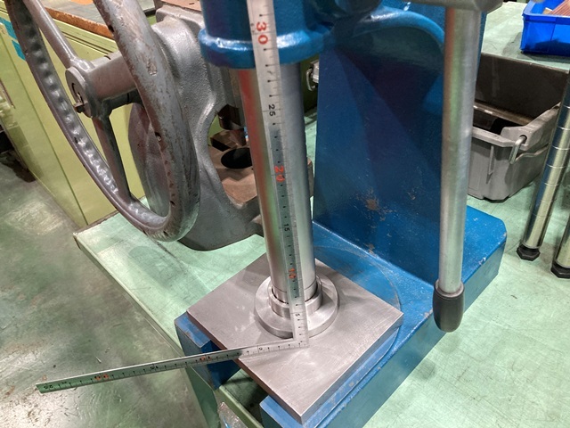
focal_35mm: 28
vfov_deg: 49.7
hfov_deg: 63.4
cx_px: 285
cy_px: 214
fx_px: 461
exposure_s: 1/60
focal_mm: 3.99
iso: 320
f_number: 1.8
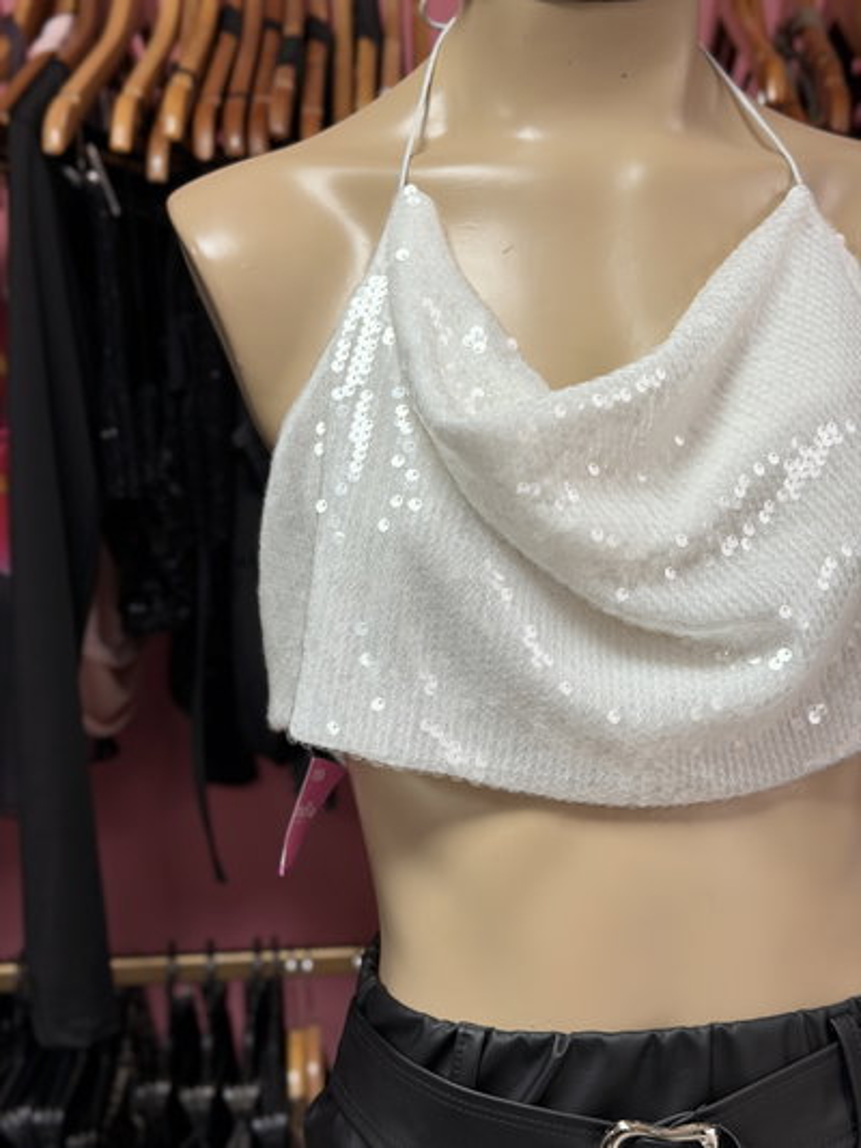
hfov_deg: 30.3
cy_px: 574
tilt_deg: -7.1
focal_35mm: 48
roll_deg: +1.0
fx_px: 1591
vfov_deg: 39.6
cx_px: 430
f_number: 1.78
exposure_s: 1/121
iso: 80
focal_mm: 6.76
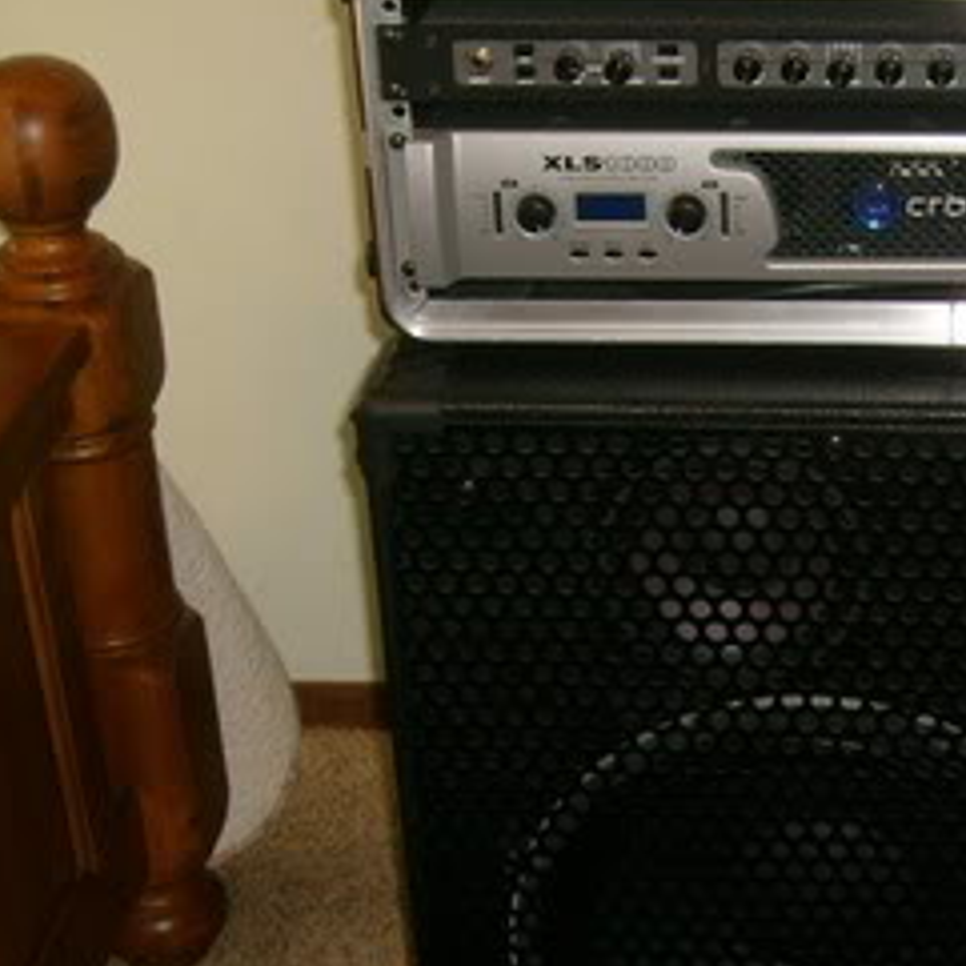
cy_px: 561
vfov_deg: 21.1
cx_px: 942
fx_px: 2589
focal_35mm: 82
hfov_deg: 20.5
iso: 100
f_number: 2.8
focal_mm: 5.8
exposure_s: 1/45
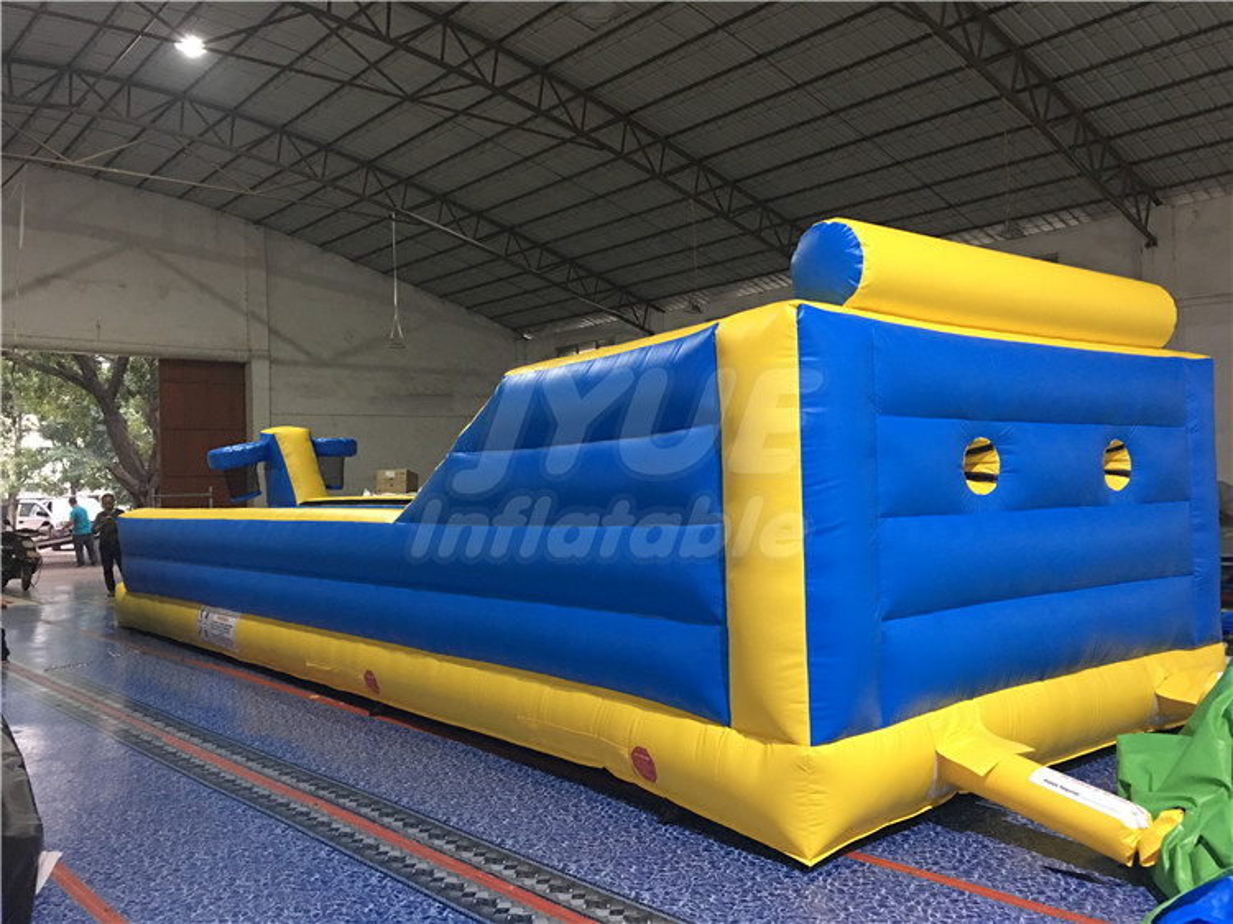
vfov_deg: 48.2
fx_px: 1033
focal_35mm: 29
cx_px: 616
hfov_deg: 61.7
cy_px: 462
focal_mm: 4.15
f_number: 2.2
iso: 100
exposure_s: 1/4
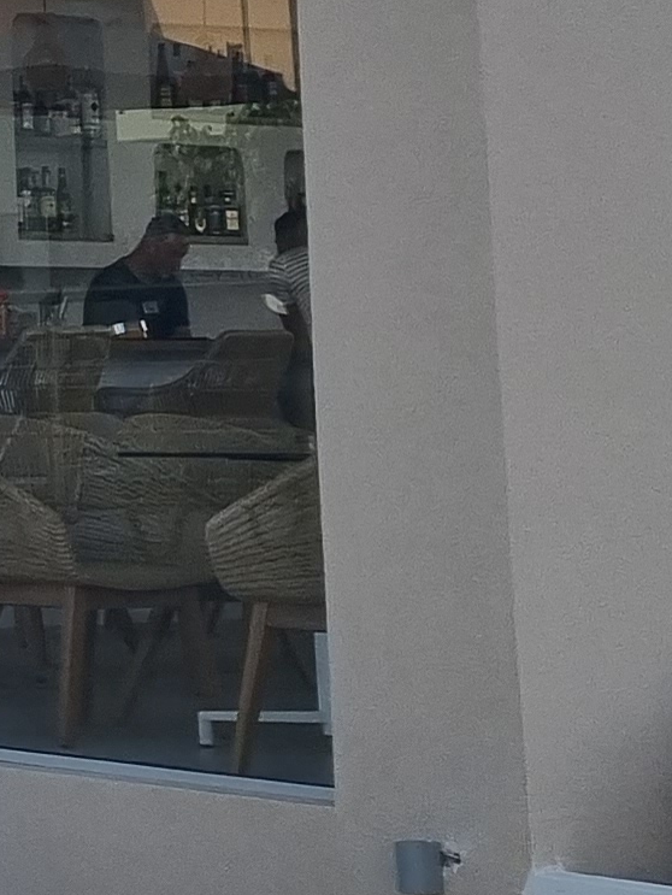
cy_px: -64
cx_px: -956
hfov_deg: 9.4
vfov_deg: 13.7
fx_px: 3647
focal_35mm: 141
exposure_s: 1/3496
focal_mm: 5.4
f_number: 1.8
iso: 50
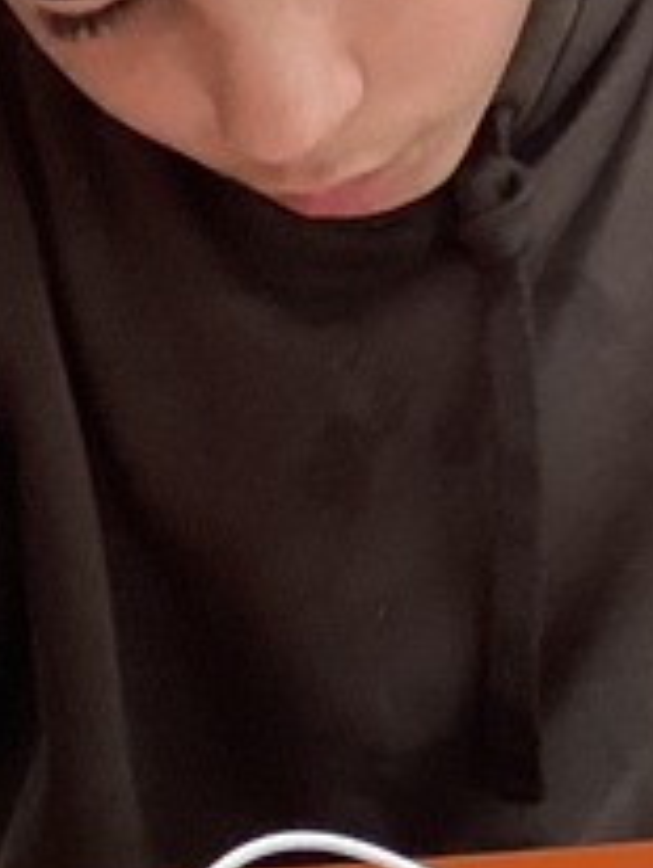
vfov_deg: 12.8
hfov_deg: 9.6
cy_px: 544
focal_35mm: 154
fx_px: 3865
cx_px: 480
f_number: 2.4
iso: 320
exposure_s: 1/60
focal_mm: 3.3
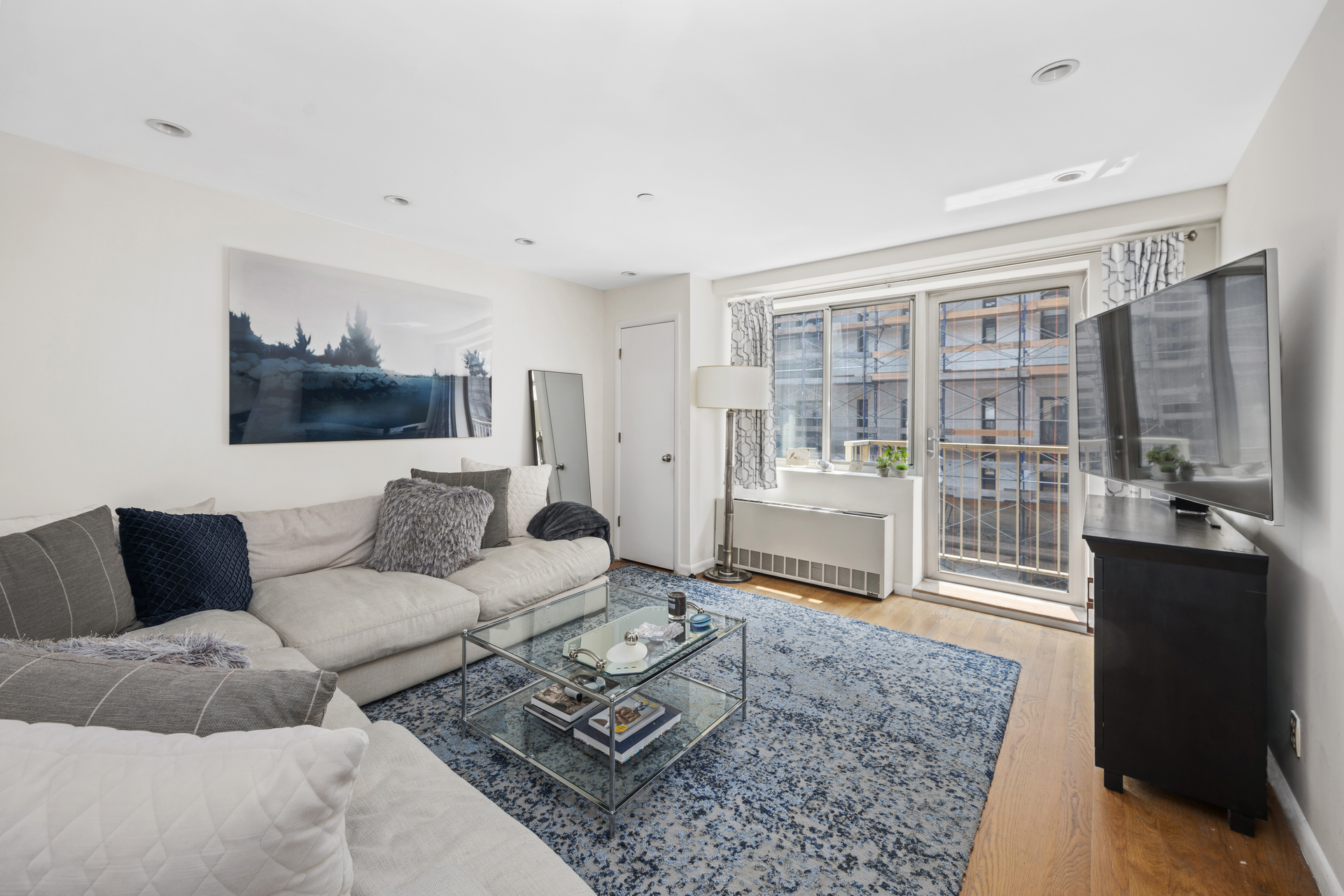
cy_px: 448
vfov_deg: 81.2
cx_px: 672
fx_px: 523
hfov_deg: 104.2
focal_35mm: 14
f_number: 8
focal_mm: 14
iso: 100
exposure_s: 1/1.67
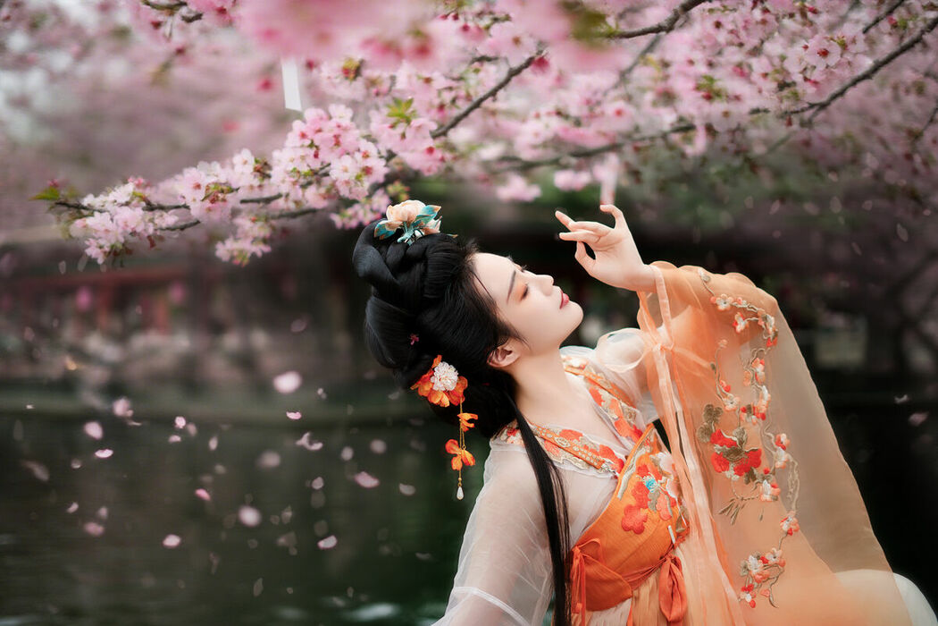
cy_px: 313
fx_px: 1303
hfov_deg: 39.6
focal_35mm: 50
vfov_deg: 27.0
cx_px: 469
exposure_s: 1/320
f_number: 1.8
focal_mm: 50
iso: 100
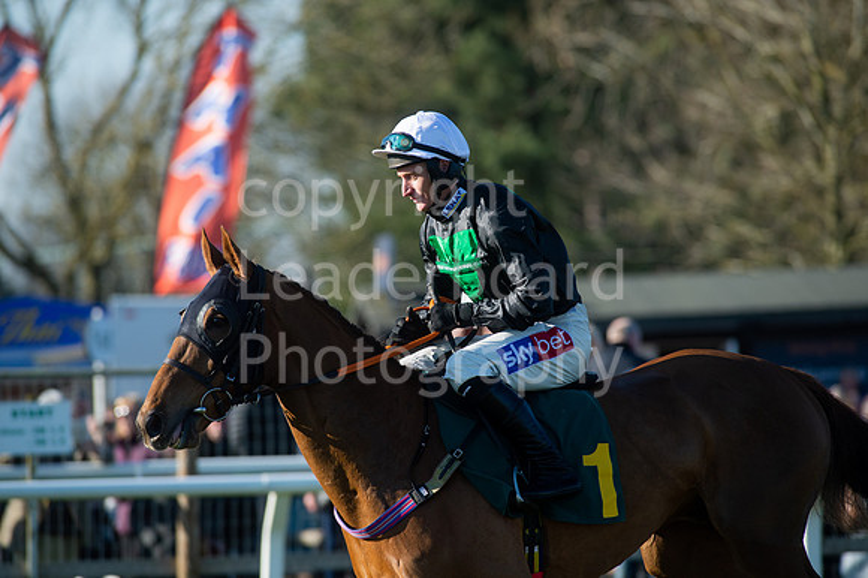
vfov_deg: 4.6
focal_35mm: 300
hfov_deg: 6.9
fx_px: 7229
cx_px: 434
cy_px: 289
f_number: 7.1
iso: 800
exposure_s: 1/3200
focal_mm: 300
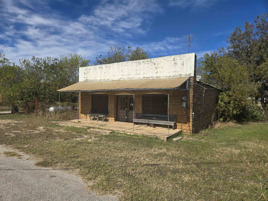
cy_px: 100
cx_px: 134
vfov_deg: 58.9
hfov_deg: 73.9
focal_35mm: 23
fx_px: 178
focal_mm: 5.4
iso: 25
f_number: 1.8
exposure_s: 1/2628
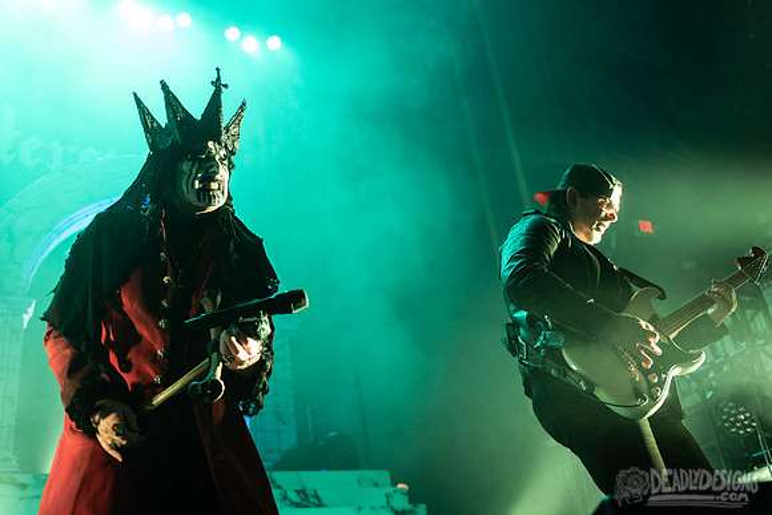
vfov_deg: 35.1
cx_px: 386
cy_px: 258
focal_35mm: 38
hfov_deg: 50.7
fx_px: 815
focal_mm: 38
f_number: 3.2
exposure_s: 1/320
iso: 2000
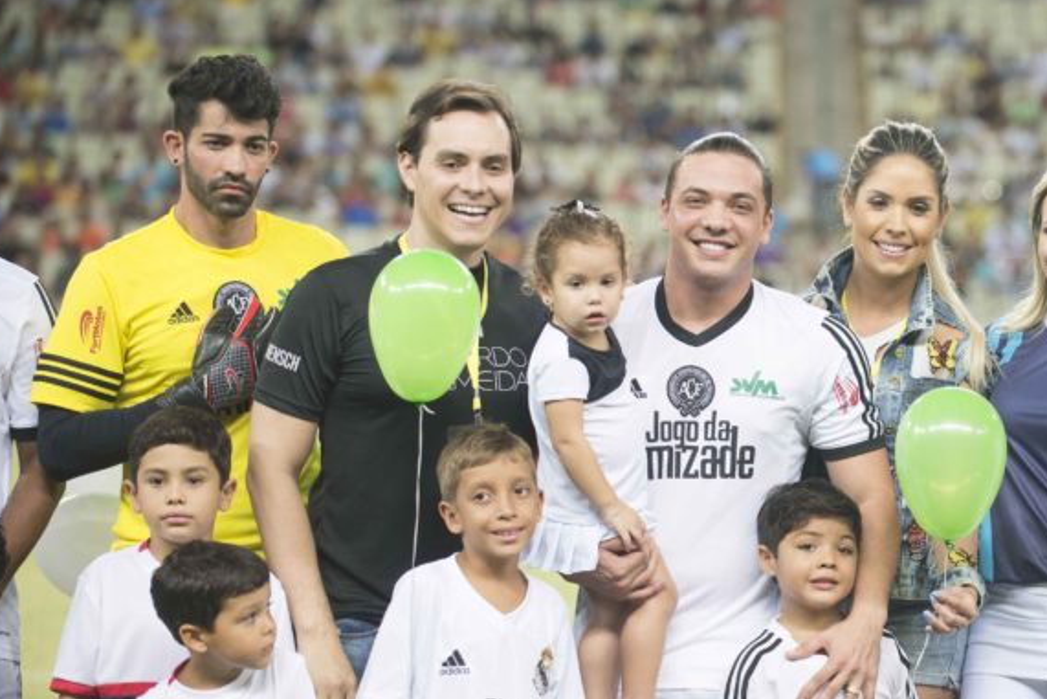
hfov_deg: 9.9
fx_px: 6050
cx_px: 911
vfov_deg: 6.6
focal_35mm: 208
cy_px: 505
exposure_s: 1/500
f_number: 2.8
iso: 1000
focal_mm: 116
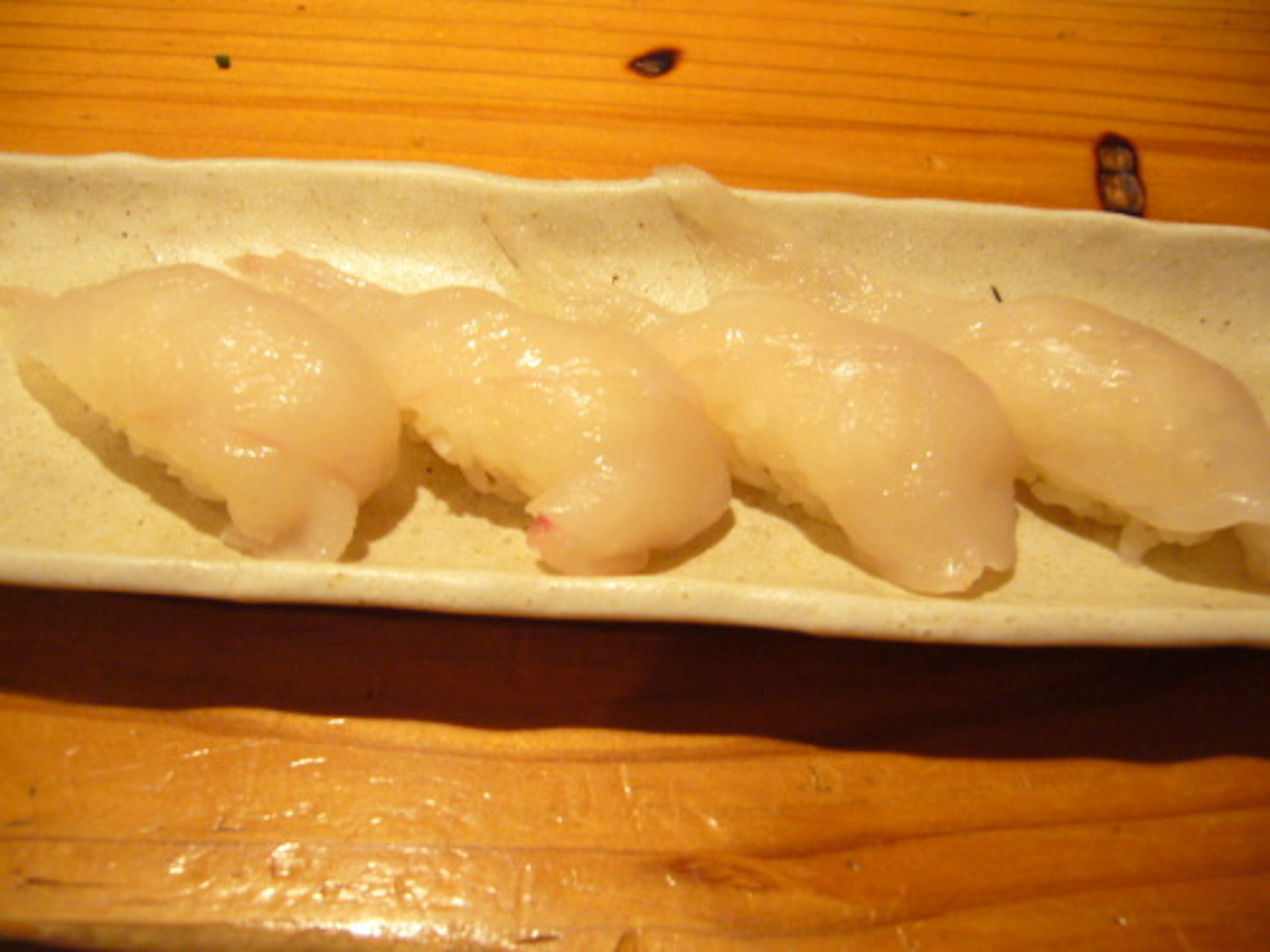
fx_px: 1284
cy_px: 476
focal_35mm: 35
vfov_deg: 40.7
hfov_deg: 52.6
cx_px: 635
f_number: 2.8
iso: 200
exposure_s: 1/6
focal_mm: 5.8
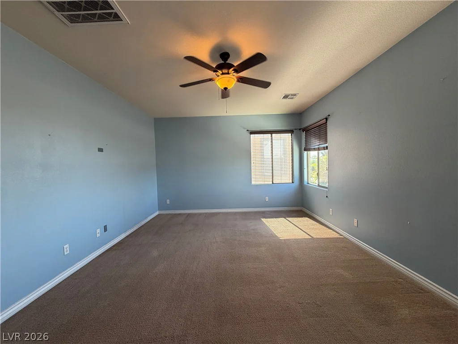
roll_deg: +2.5
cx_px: 229
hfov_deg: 102.1
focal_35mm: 14
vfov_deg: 85.7
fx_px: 185
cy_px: 172
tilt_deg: -2.3
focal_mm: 2.22
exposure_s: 1/120
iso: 160
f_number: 2.2
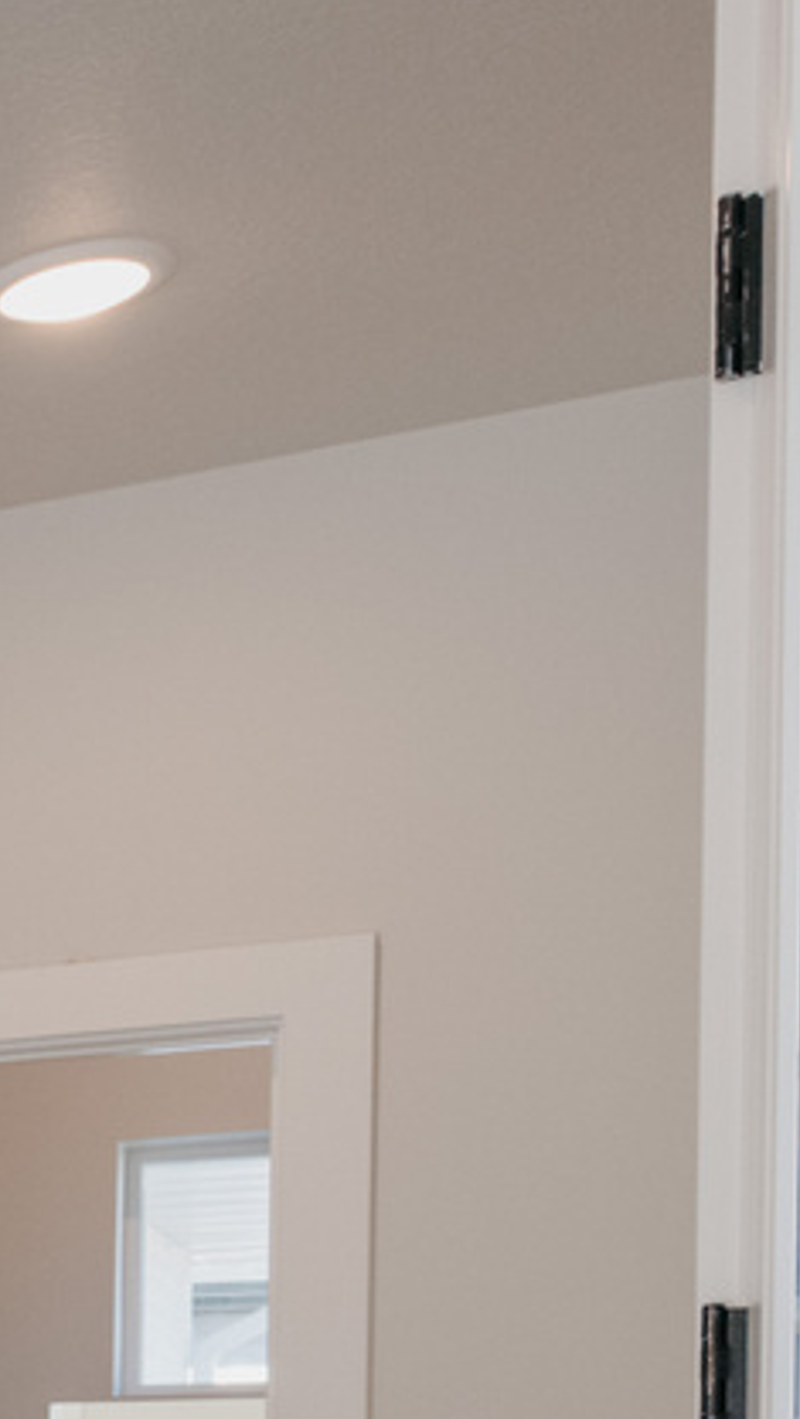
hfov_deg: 11.3
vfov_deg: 26.9
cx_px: -1511
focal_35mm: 72
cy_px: 1560
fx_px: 2711
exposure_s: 1/160
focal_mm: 14
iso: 800
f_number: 7.1
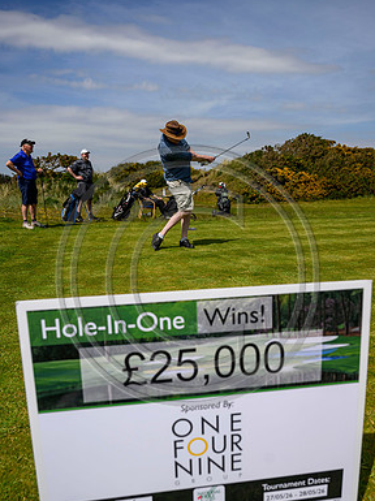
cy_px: 276
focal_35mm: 27
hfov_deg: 51.3
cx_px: 188
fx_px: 391
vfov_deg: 65.2
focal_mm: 24
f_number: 4
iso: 250
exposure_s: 1/3200
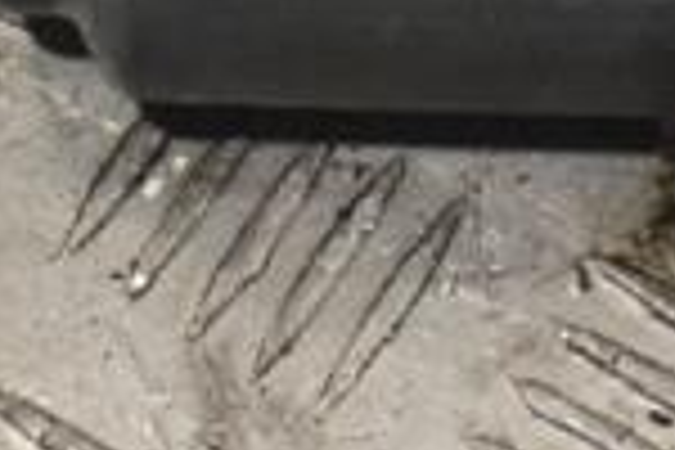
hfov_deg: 6.8
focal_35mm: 301
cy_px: -418
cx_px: 801
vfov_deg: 4.5
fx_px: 5643
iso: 3200
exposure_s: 1/400
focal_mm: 50
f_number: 10
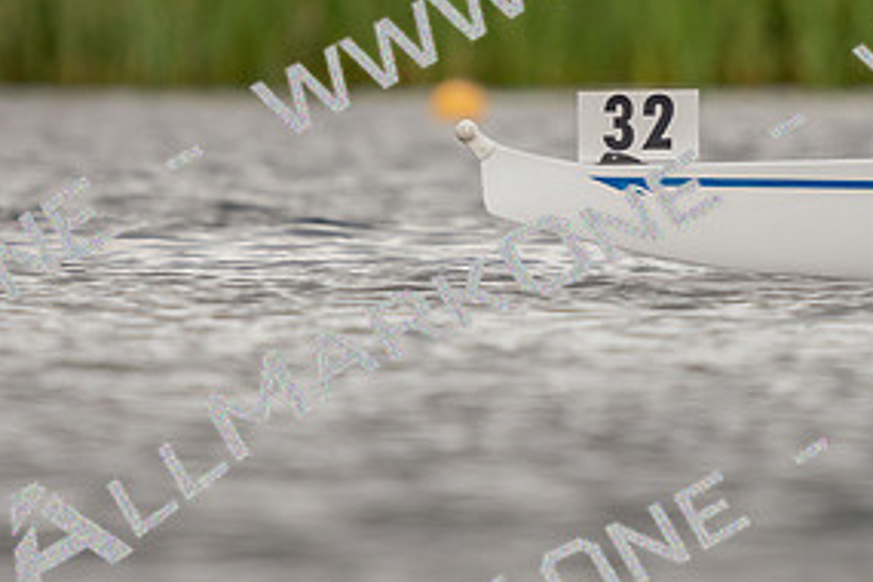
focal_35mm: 1707
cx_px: 631
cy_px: 142
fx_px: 41392
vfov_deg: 0.8
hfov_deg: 1.2
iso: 500
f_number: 4
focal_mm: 560
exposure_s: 1/1600
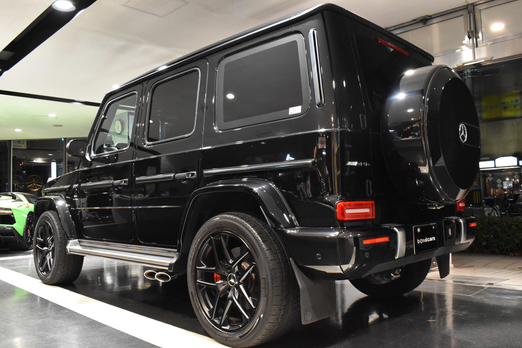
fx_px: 435
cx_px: 261
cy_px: 174
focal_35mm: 30
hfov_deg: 61.9
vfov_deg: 43.6
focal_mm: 20
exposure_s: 1/30
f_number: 8
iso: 5000
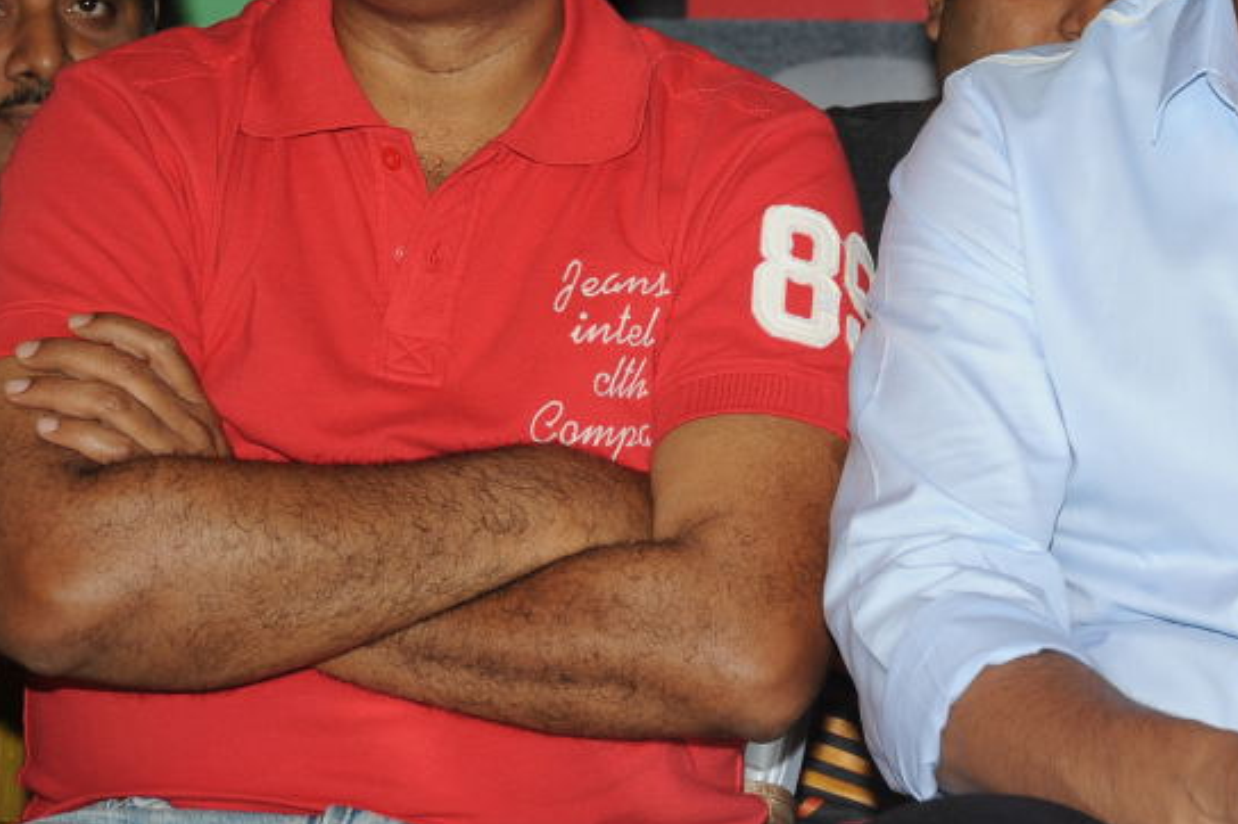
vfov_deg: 6.1
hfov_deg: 9.1
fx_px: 7767
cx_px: 863
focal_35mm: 226
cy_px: 130
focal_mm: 120
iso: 320
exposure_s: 1/125
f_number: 8
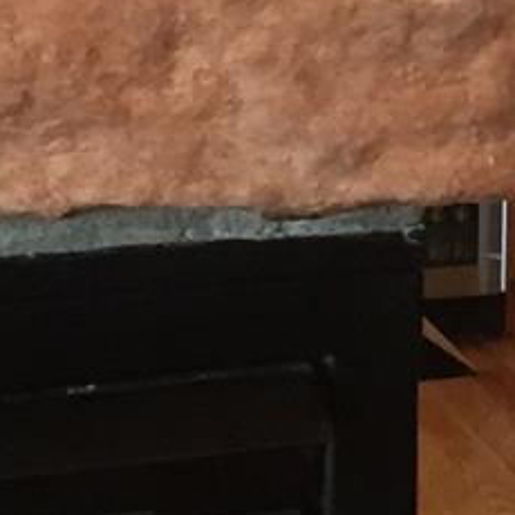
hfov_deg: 9.2
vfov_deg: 9.5
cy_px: -278
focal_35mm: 178
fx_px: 2996
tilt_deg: -0.8
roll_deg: -1.6
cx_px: 1052
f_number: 2.2
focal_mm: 4.15
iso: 64
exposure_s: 1/30
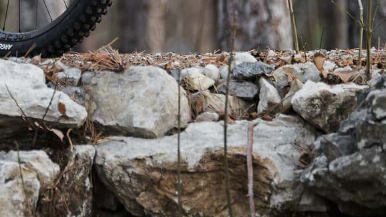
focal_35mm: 470
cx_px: -129
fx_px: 4810
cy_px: -180
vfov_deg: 2.6
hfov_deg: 4.6
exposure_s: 1/320
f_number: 2.8
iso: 1600
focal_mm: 135
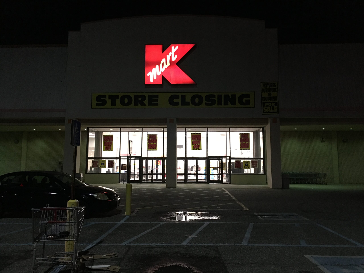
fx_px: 305
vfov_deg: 48.2
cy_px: 136
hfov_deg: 61.7
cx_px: 182
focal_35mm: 29
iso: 100
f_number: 2.2
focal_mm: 4.15
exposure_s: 1/10
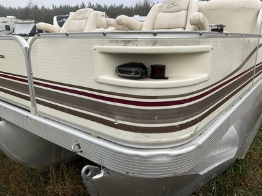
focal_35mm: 29
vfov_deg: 48.2
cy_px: 98
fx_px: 219
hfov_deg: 61.7
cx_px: 131
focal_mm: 3
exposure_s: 1/140
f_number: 1.8
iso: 20
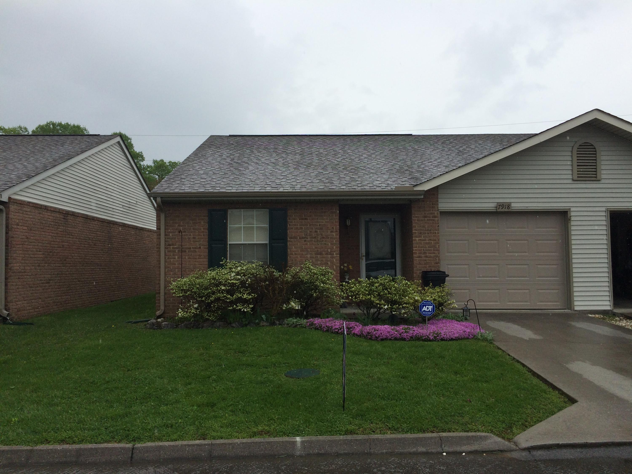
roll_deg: +0.7
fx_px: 529
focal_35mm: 29
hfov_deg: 61.7
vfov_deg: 48.2
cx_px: 316
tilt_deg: +2.5
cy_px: 237
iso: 32
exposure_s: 1/2564
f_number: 2.2
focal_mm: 4.15
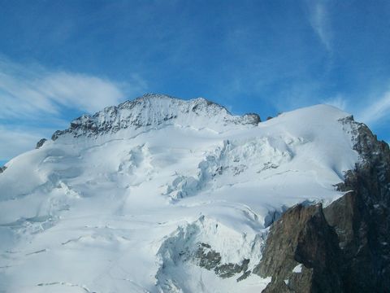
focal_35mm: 53
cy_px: 146
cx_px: 195
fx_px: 597
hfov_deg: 36.2
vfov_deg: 27.5
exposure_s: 1/800
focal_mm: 8.8
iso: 80
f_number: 3.6
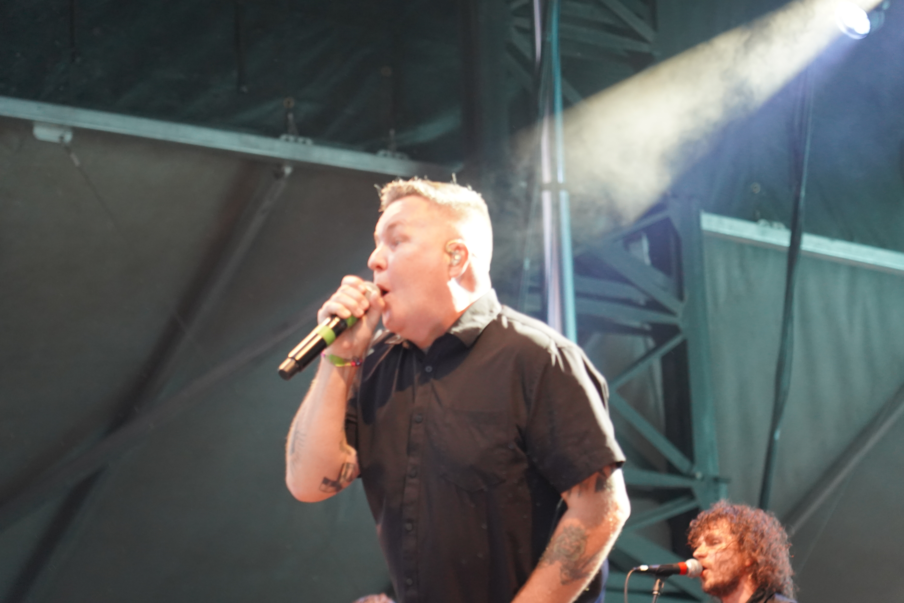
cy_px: 302
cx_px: 452
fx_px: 2636
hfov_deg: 19.5
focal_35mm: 105
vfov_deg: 13.0
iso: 4000
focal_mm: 105
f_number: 4
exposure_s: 1/160
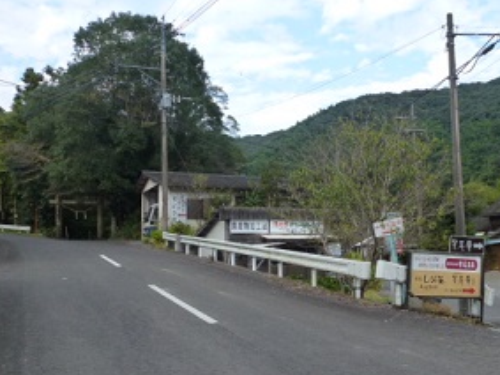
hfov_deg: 49.0
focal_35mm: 38
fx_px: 549
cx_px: 265
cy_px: 209
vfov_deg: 37.6
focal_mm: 4.3
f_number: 4
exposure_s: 1/250
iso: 160
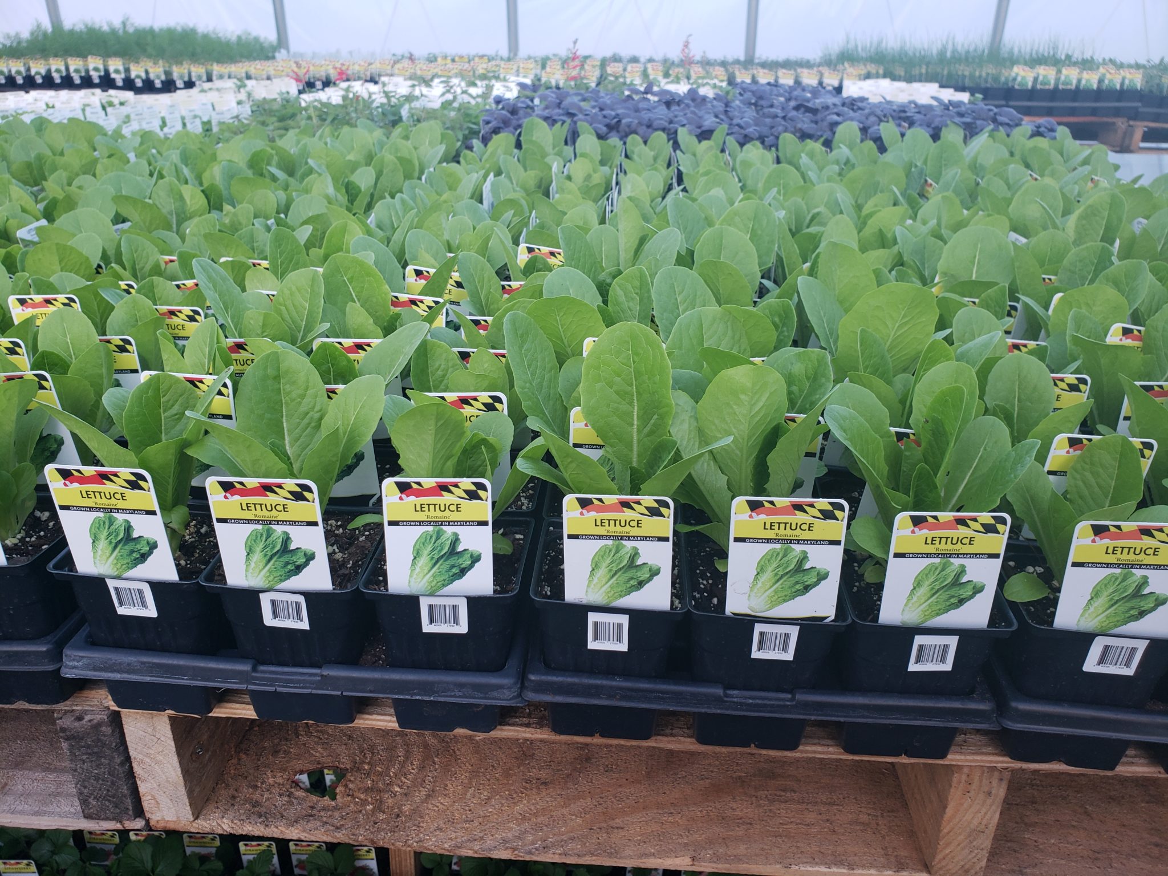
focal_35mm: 26
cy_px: 438
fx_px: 877
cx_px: 584
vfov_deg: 53.1
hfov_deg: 67.3
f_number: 2.4
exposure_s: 1/60
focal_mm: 4.3
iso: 100
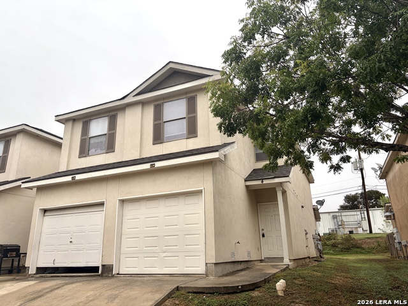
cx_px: 204
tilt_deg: +18.0
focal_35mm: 26
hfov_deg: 67.3
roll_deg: +2.6
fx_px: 306
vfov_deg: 53.1
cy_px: 153
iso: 50
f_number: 1.6
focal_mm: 5.96
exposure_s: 1/539
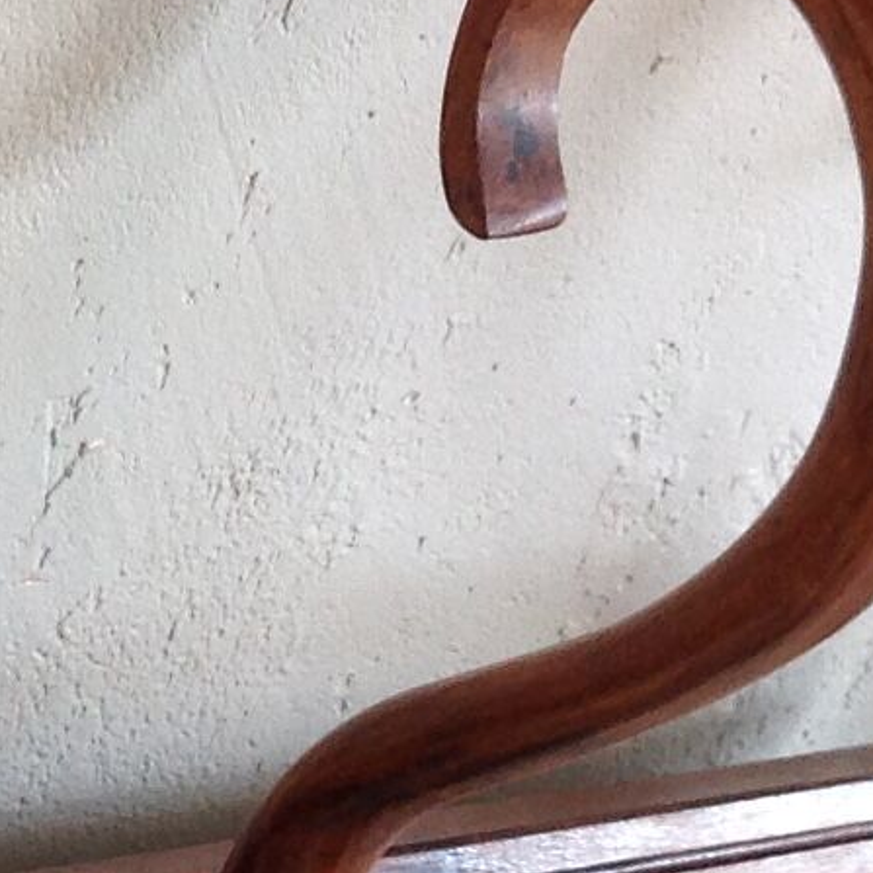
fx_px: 5107
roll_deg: -17.8
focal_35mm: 179
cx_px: -633
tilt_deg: -31.9
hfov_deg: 9.4
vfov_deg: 9.8
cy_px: 609
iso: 64
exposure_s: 1/60
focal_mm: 4.28
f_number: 2.4
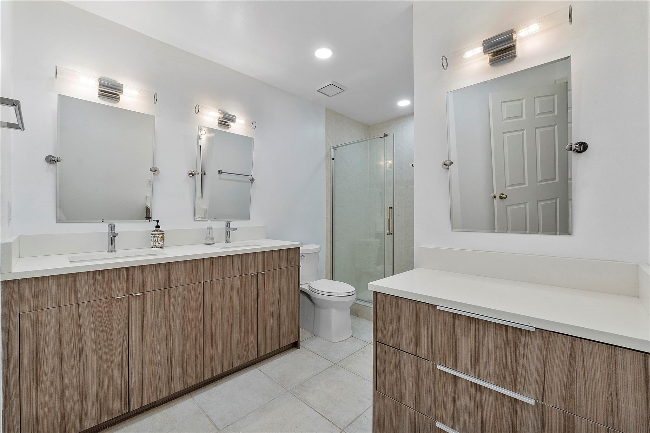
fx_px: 271
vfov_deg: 77.3
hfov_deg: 100.4
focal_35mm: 15
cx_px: 325
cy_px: 216
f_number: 11
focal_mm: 10
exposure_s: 1/15
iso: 160
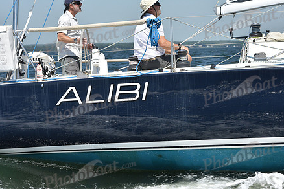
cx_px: 170
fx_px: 836
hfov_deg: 19.3
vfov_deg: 12.9
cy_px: 64
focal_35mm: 106
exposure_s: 1/1250
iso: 250
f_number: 7.1
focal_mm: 80
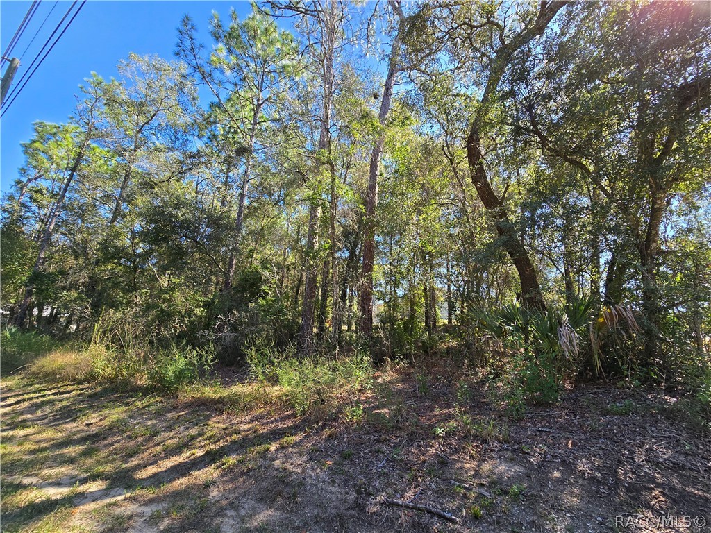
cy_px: 266
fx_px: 267
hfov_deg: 106.2
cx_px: 356
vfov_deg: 89.9
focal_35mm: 13
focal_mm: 2.2
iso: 50
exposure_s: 1/387
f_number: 2.2
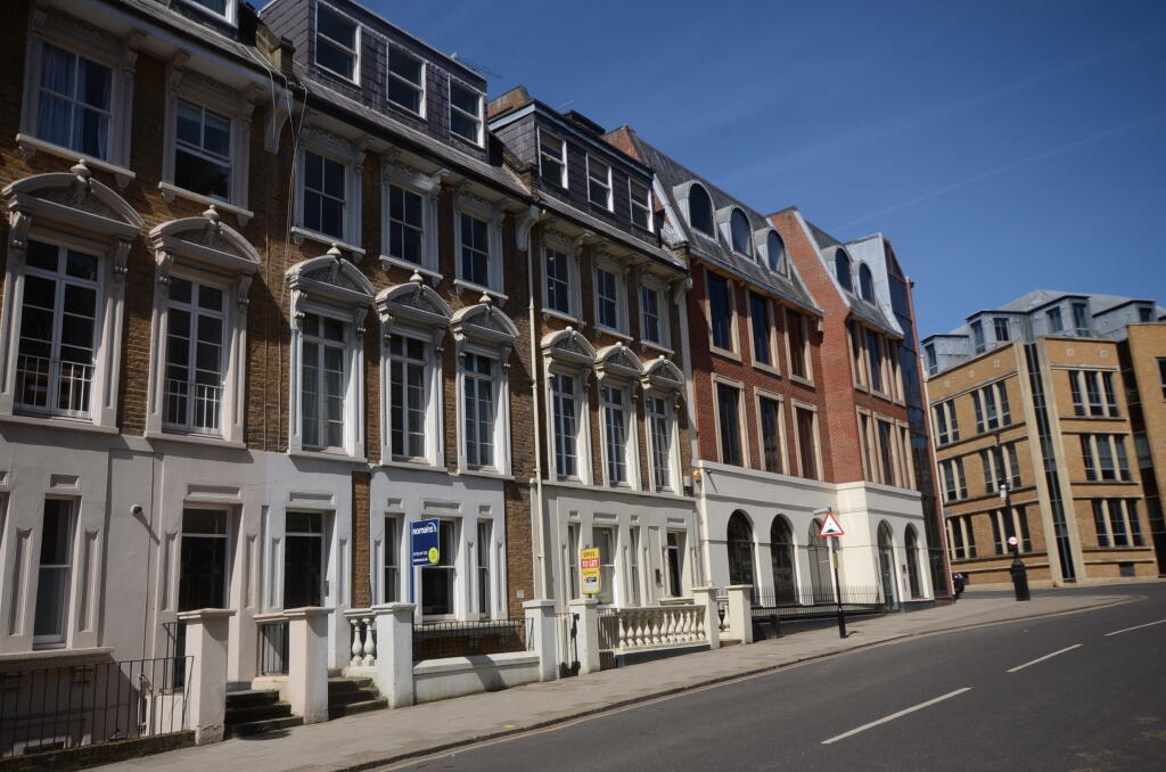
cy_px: 386
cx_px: 583
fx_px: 970
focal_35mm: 30
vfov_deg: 43.4
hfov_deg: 62.0
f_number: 11
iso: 100
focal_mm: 20
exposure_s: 1/250
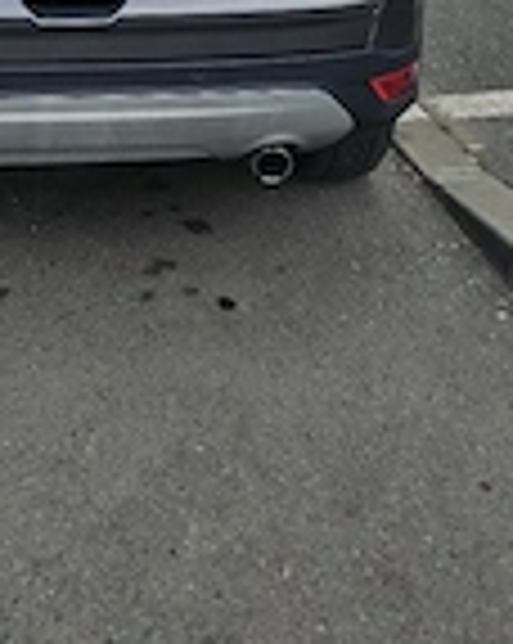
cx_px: 108
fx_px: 1198
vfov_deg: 27.1
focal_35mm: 63
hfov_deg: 23.8
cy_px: -99
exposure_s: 1/2000
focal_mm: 5.4
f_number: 1.8
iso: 32
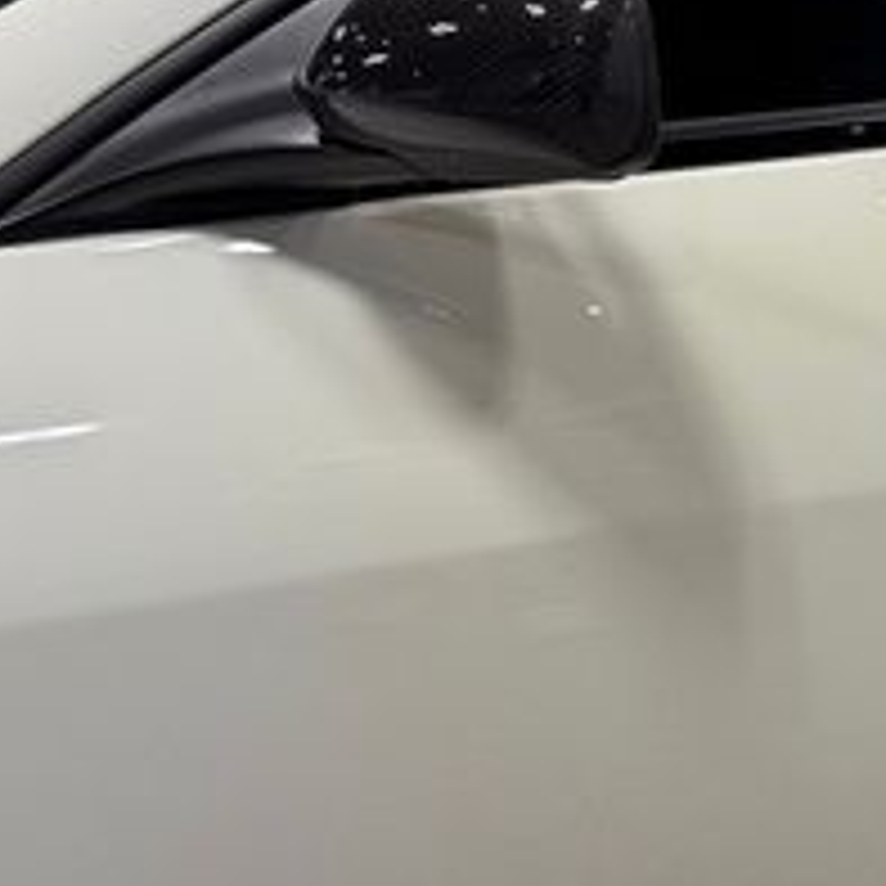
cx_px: 1007
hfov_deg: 23.3
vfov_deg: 24.9
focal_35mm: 69
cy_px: 544
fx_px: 1998
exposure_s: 1/336
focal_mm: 6.76
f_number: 1.78
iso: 80
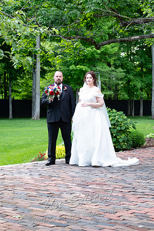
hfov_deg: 17.5
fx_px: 500
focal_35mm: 78
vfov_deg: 26.0
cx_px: 77
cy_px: 116
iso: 250
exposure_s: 1/200
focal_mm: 52
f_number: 2.8
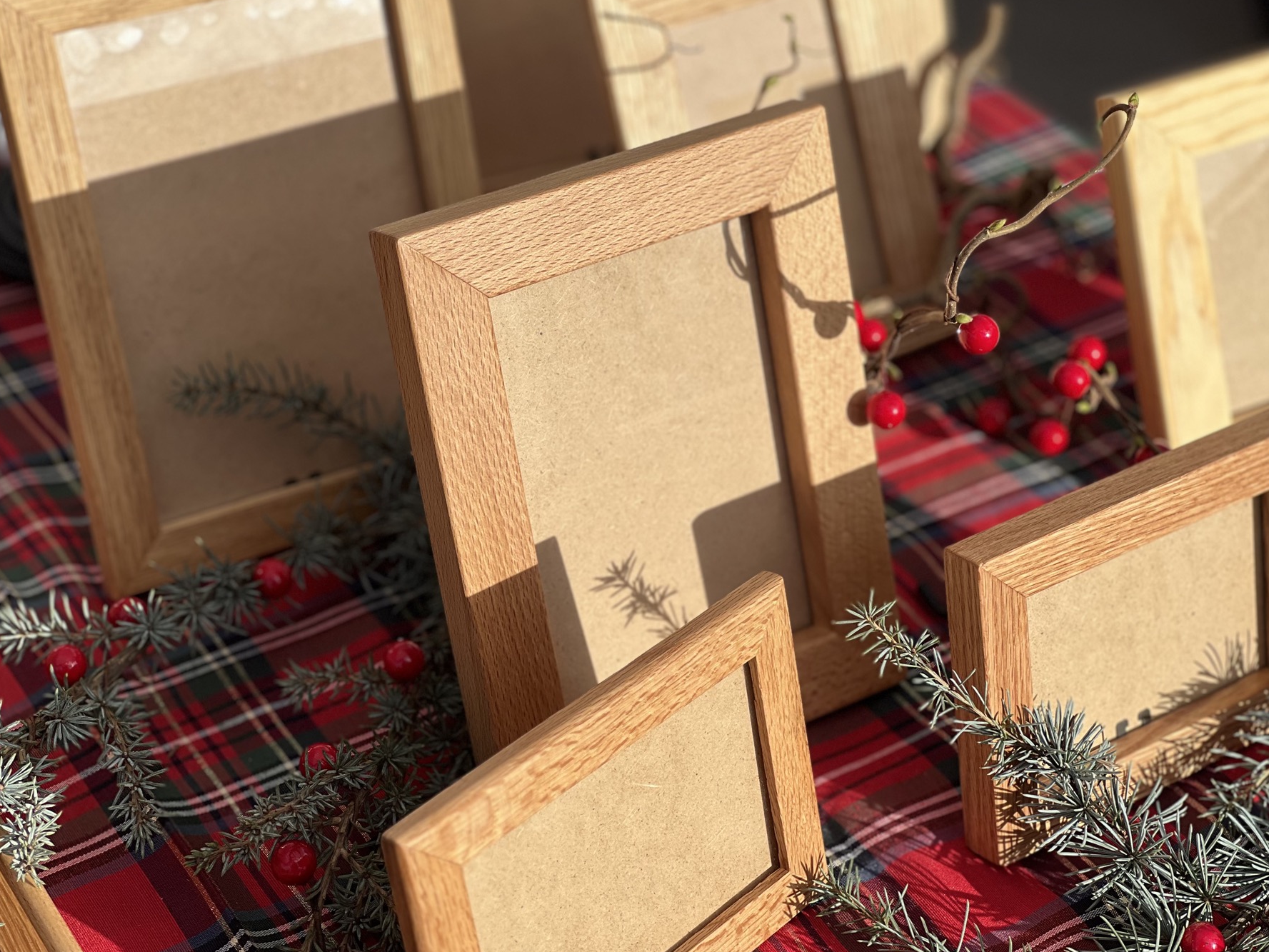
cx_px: 628
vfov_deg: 18.9
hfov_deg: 25.0
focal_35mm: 78
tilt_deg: -34.1
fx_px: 2860
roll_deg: -2.2
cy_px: 474
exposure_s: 1/1014
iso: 32
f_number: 2.8
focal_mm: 9
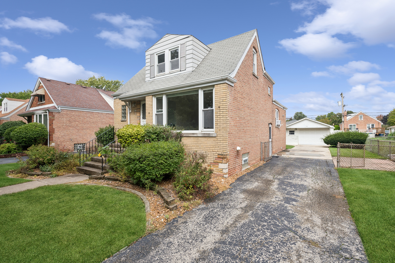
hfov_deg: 93.3
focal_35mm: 17
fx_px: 186
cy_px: 132
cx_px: 198
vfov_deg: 70.4
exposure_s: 1/250
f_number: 11
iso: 400
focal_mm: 17
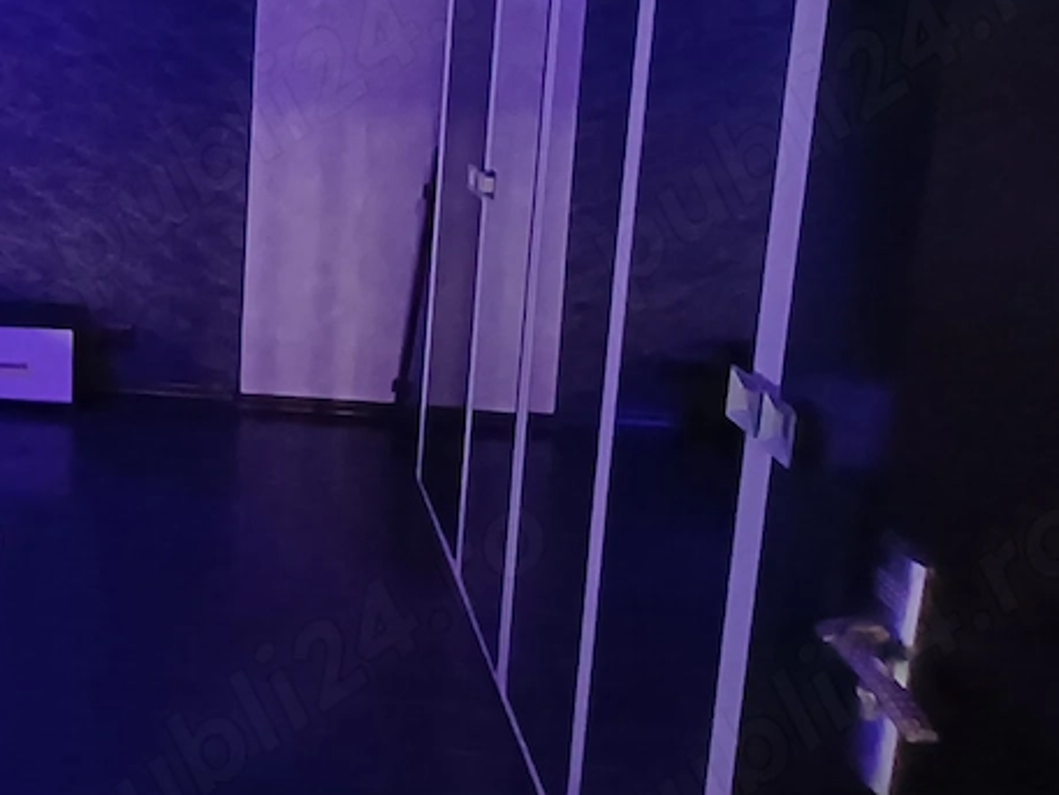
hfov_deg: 45.3
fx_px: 1071
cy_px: 141
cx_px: 25
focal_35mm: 35
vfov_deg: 38.9
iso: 1600
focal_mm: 1.64
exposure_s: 1/14.3
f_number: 2.2
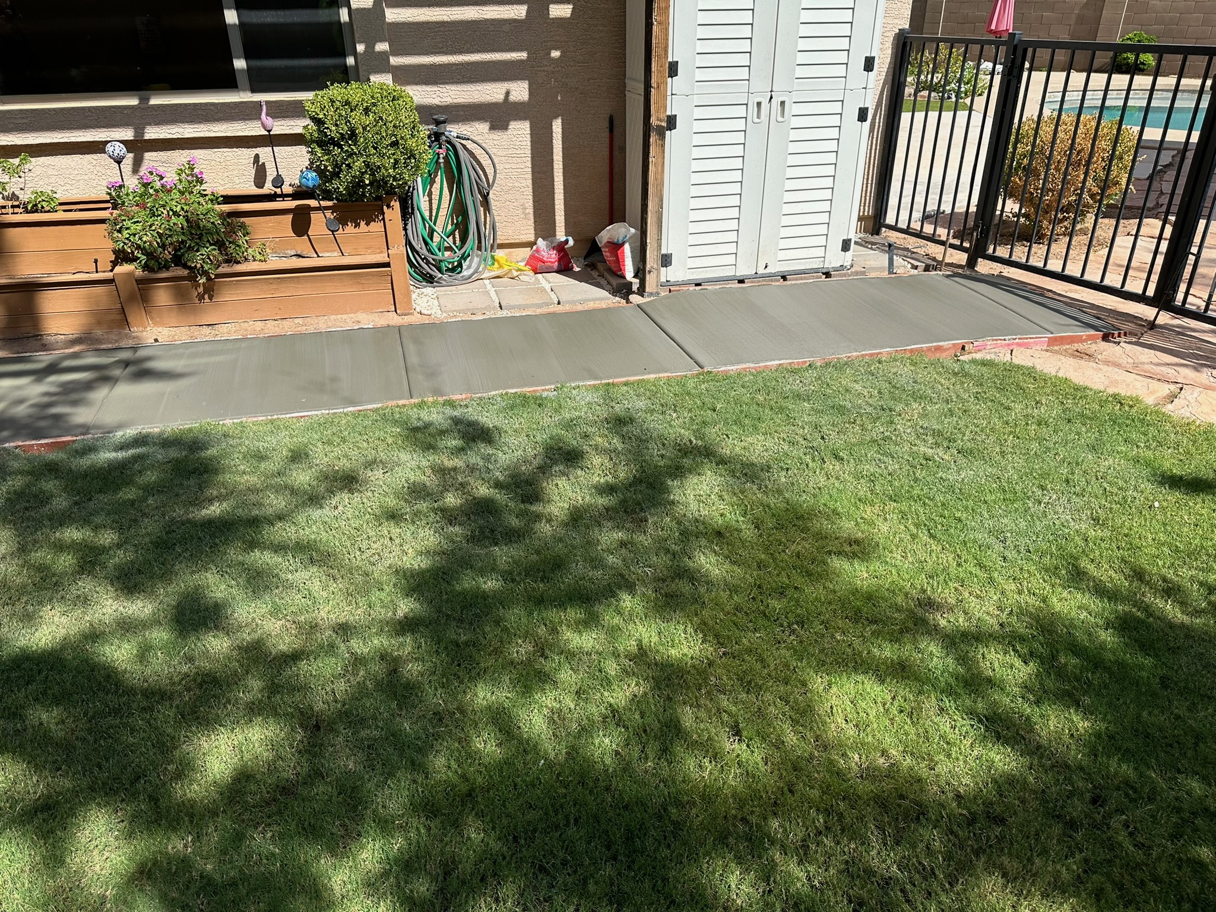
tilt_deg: -28.4
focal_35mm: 24
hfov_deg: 71.6
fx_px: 843
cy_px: 456
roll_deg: +0.3
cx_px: 608
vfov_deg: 56.8
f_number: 1.78
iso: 80
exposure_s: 1/3861
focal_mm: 6.86
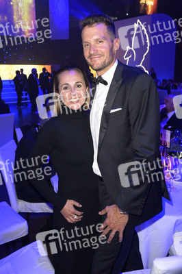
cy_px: 137
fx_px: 258
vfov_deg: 55.8
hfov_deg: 38.8
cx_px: 91
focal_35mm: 34
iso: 2500
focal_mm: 34
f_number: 6.3
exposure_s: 1/25
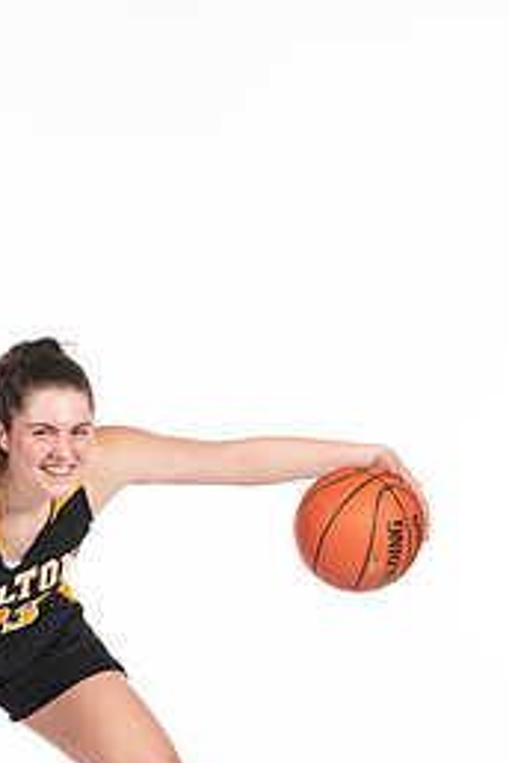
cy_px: 494
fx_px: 3881
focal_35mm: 183
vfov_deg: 11.2
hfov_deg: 7.5
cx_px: 98
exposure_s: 1/100
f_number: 5
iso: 100
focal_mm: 70
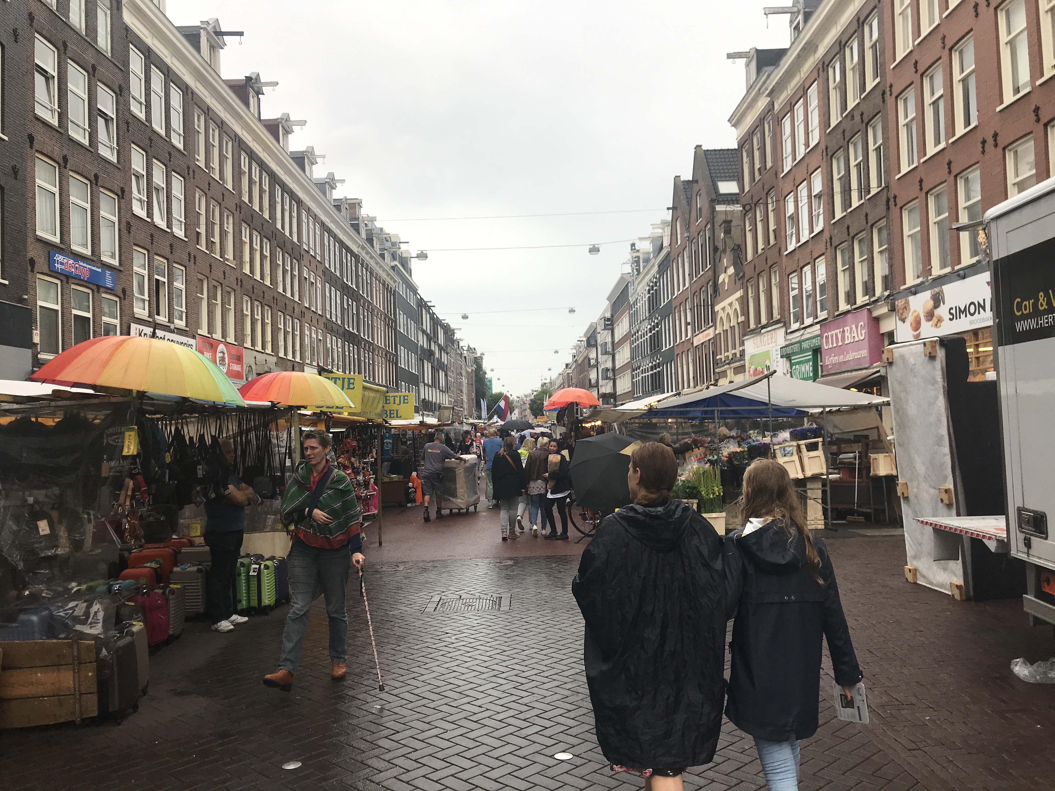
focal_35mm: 28
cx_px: 528
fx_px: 853
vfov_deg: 49.7
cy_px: 396
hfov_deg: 63.4
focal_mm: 3.99
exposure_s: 1/378
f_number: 1.8
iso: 20
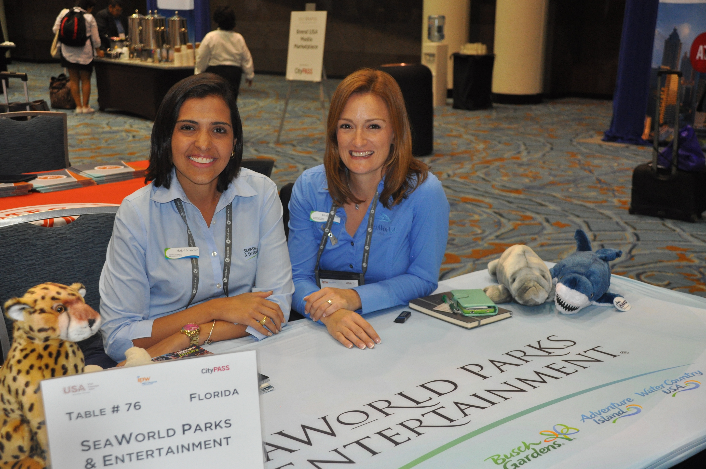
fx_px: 911
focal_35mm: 46
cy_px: 234
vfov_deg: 28.9
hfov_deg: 42.4
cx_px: 353
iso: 800
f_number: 4
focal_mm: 31
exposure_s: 1/60
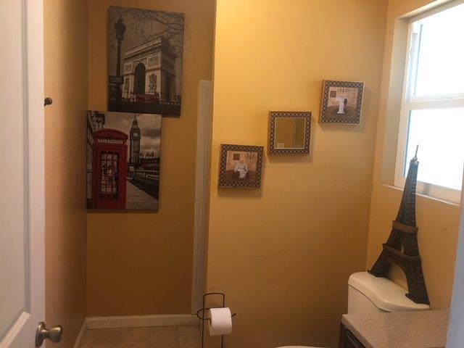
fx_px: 389
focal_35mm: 29
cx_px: 232
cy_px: 174
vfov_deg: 48.2
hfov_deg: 61.7
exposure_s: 1/15
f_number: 2.2
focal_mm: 4.15
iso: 40
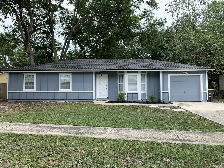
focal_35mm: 26
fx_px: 168
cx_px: 112
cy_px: 84
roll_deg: +0.0
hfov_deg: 67.3
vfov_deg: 53.1
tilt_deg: +1.8
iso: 25
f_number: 1.8
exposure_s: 1/716
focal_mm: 4.25
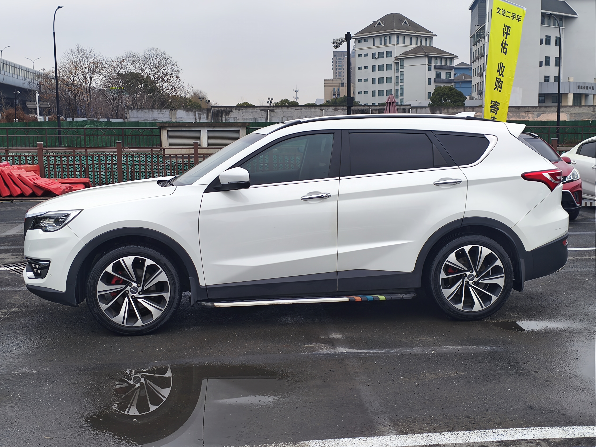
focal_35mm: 43
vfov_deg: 33.6
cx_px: 298
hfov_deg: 43.9
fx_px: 740
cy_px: 224
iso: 80
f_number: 1.6
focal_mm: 5.84
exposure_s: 1/199
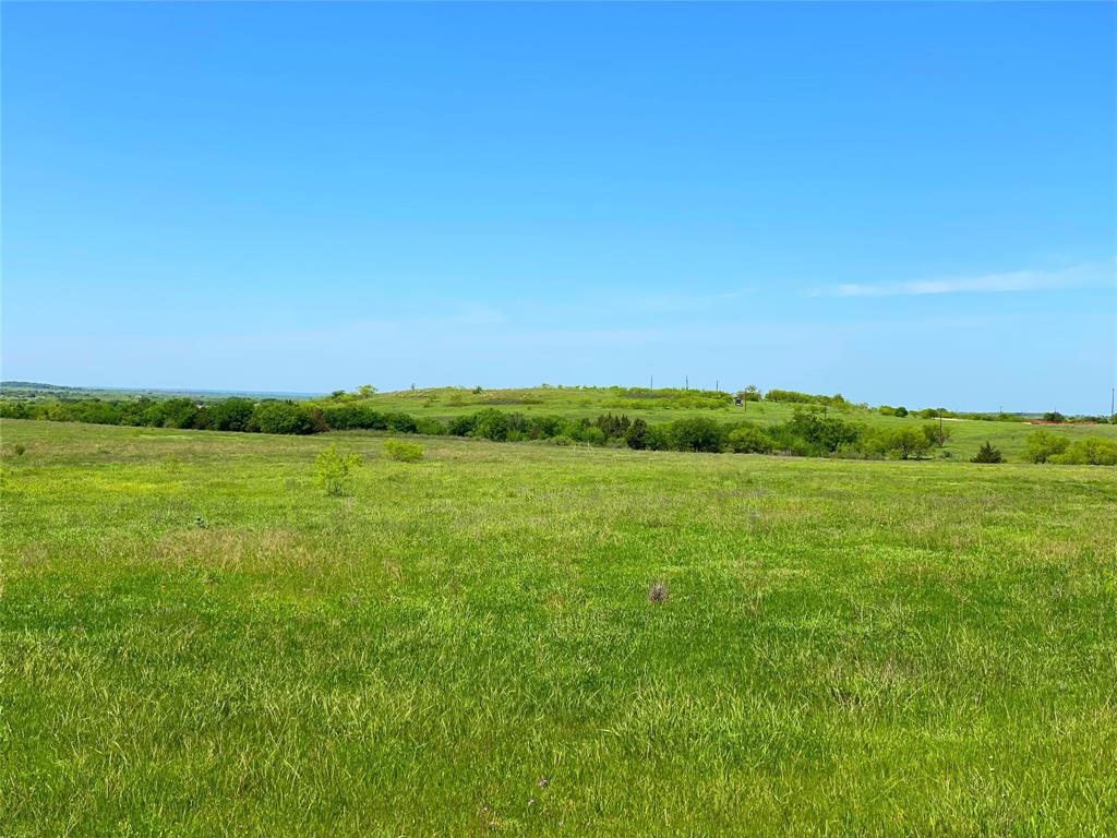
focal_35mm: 52
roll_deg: -2.3
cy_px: 419
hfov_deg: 36.8
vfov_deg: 28.0
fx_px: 1678
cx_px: 558
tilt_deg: -1.1
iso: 20
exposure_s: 1/1916
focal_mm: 6
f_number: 2
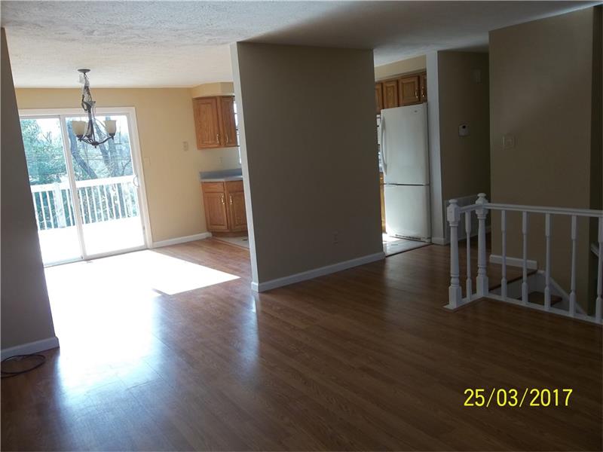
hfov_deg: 65.3
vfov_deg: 51.4
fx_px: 470
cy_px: 226
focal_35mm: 27
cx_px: 302
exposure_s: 1/60
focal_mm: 4.9
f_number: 3.5
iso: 80
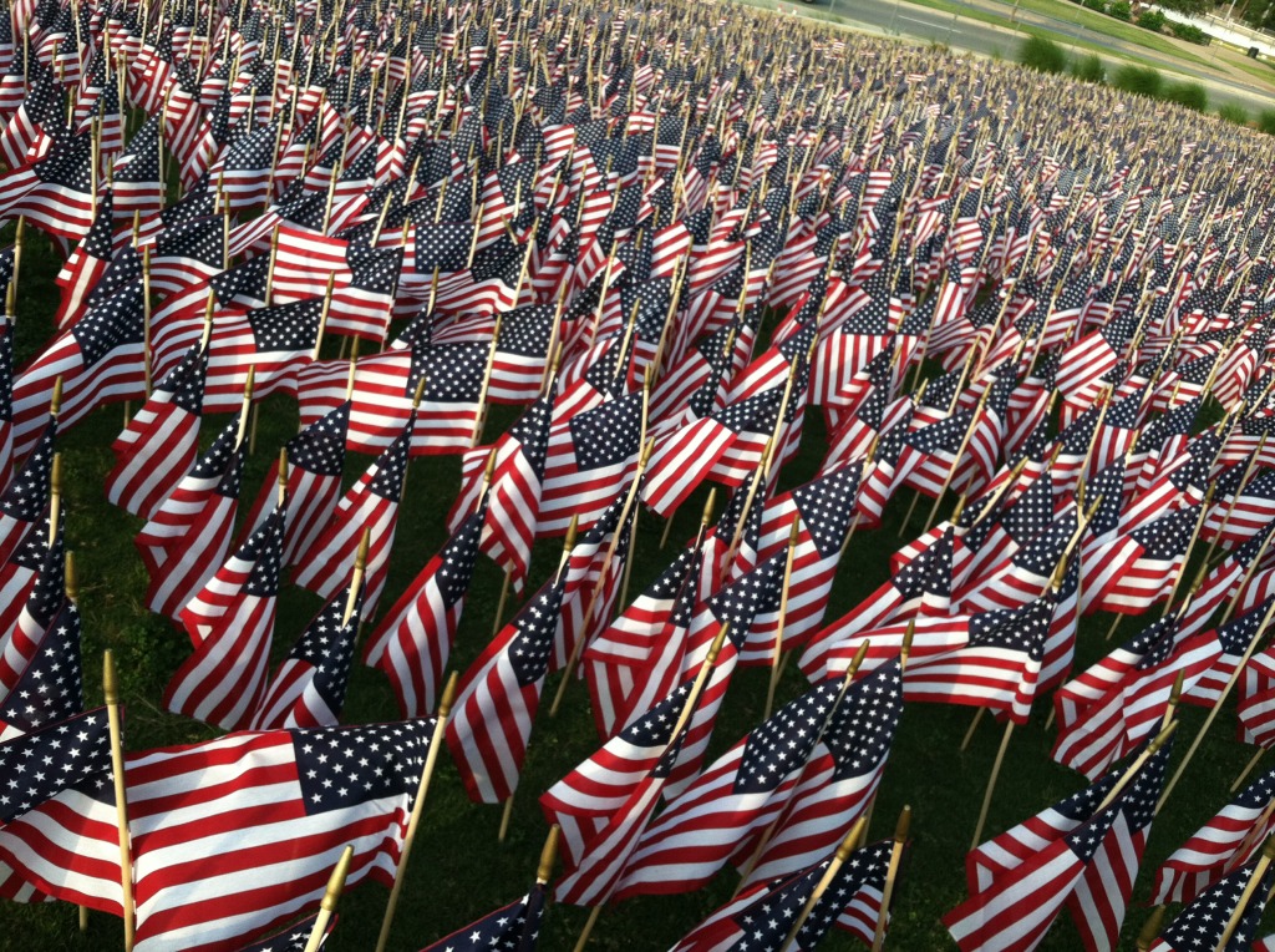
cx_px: 638
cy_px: 476
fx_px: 1287
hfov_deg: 52.7
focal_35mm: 35
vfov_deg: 40.6
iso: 80
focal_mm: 3.85
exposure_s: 1/266
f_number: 2.8
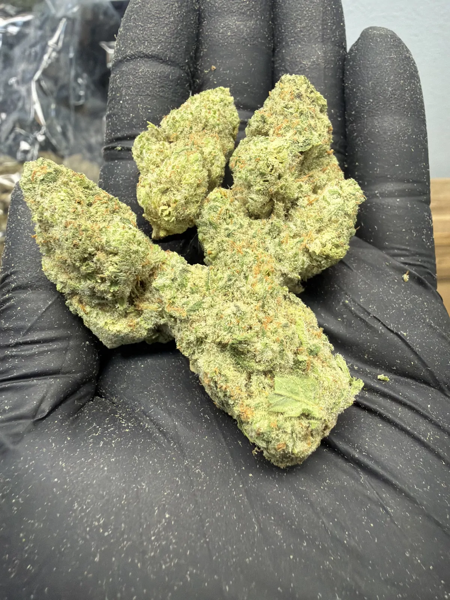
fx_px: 433
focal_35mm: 25
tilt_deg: -35.9
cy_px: 300
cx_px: 225
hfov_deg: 54.9
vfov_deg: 69.4
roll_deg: +0.0
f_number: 2.2
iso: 125
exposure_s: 1/120
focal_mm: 2.22
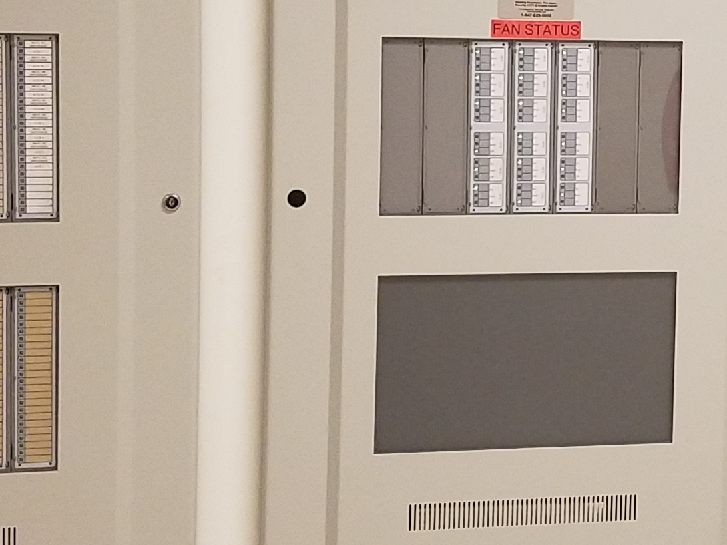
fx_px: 2016
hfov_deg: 19.8
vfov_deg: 15.3
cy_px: 79
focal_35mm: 96
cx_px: 721
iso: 125
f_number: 1.7
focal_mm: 4.2
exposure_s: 1/40
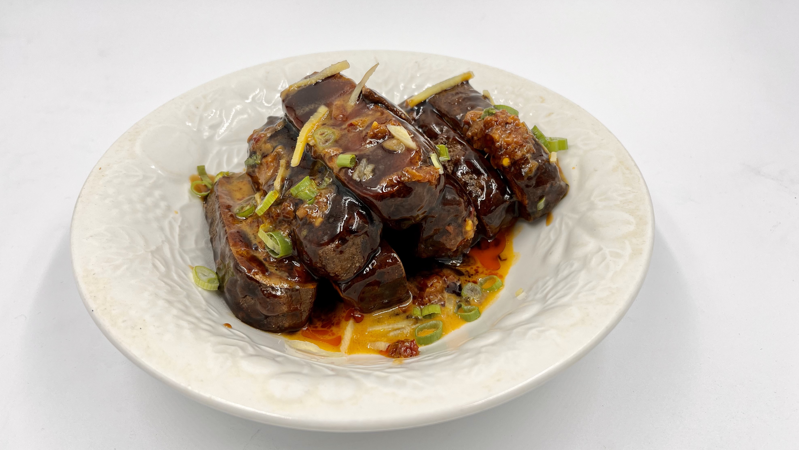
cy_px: 211
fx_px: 614
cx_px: 402
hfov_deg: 66.1
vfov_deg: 40.2
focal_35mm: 29
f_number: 1.6
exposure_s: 1/308
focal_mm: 5.1
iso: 50
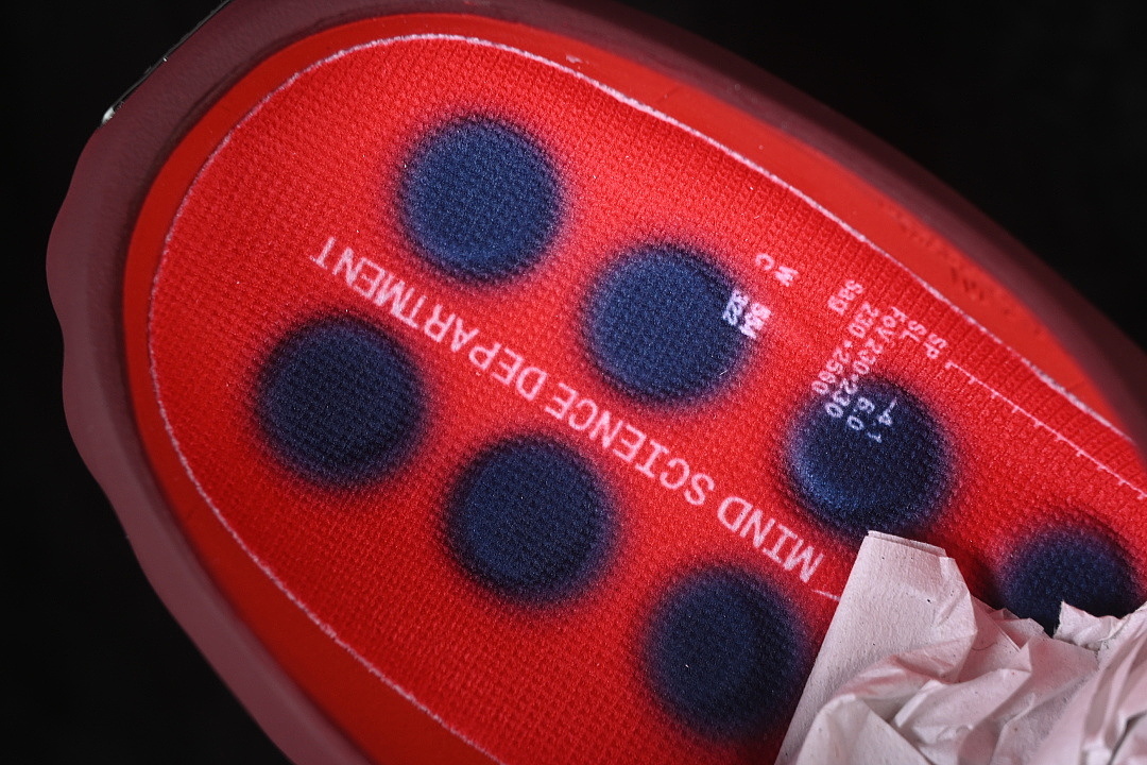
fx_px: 2389
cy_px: 382
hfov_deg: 27.0
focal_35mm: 75
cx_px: 574
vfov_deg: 18.2
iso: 160
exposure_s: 1/60
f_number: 6.3
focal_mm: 50
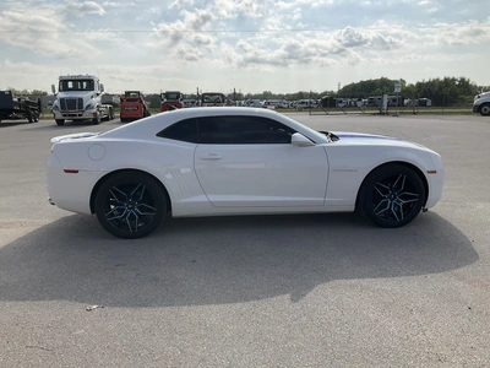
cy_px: 184
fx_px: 411
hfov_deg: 61.7
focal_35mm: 29
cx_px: 245
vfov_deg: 48.2
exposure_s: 1/3125
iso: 25
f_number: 1.8
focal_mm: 3
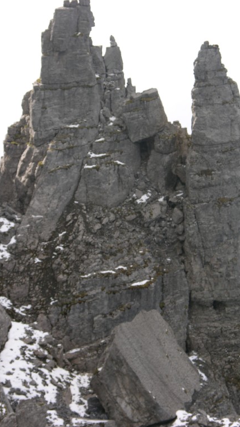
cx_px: 159
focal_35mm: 132
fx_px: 1494
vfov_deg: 16.3
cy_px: 213
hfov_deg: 9.2
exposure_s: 1/246
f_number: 4.7
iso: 50
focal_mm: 29.5
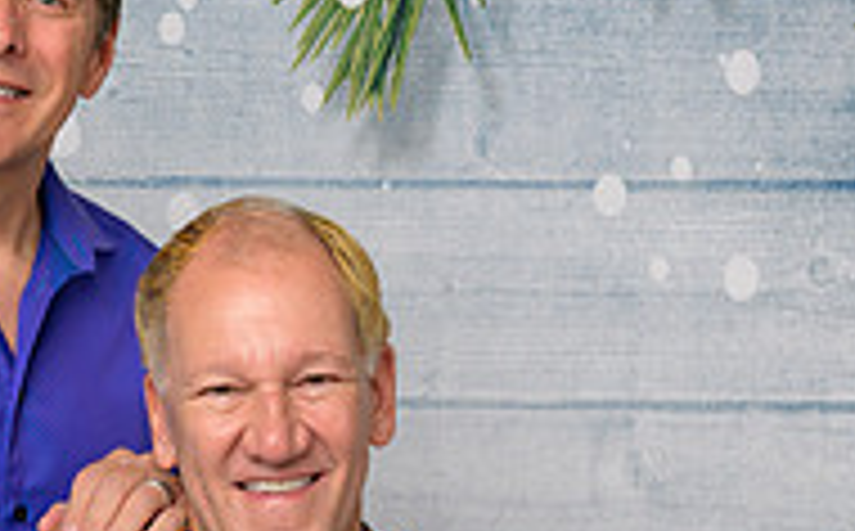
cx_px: 198
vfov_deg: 10.7
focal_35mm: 121
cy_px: 450
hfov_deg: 17.2
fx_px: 2814
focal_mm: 50
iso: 400
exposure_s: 1/125
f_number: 10
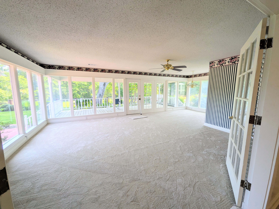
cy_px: 104
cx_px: 140
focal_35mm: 14
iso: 47
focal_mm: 1.85
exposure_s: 1/167
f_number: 2.2
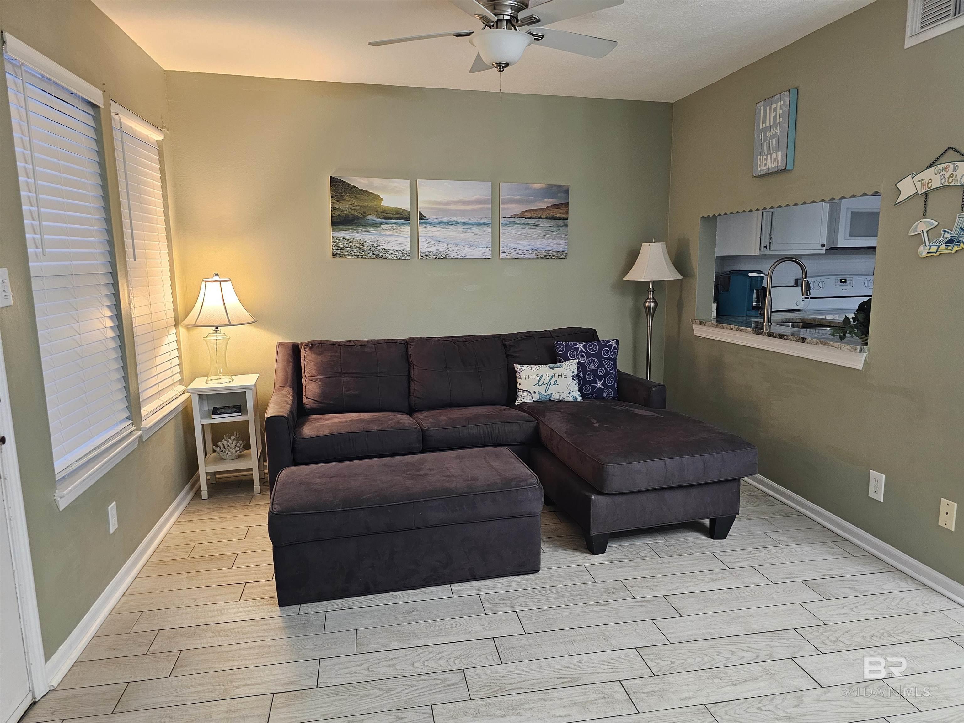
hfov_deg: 73.9
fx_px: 641
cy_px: 362
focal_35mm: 23
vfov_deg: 58.9
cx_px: 482
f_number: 1.7
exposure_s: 1/60
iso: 640
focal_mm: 6.3
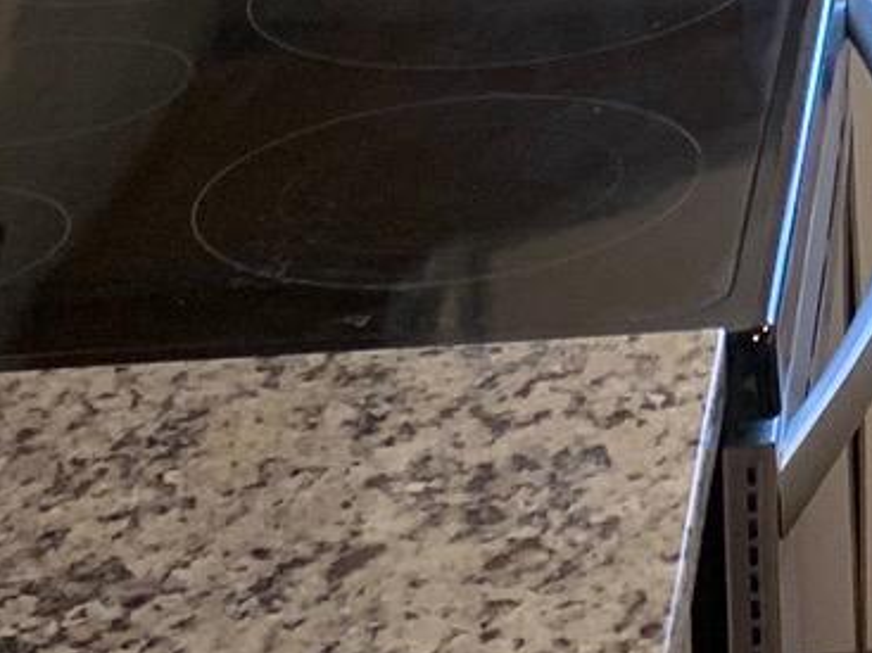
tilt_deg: -5.4
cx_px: 1480
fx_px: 3651
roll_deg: +0.3
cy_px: -805
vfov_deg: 9.3
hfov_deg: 12.6
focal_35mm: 145
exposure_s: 1/60
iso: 80
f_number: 1.8
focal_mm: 4.25
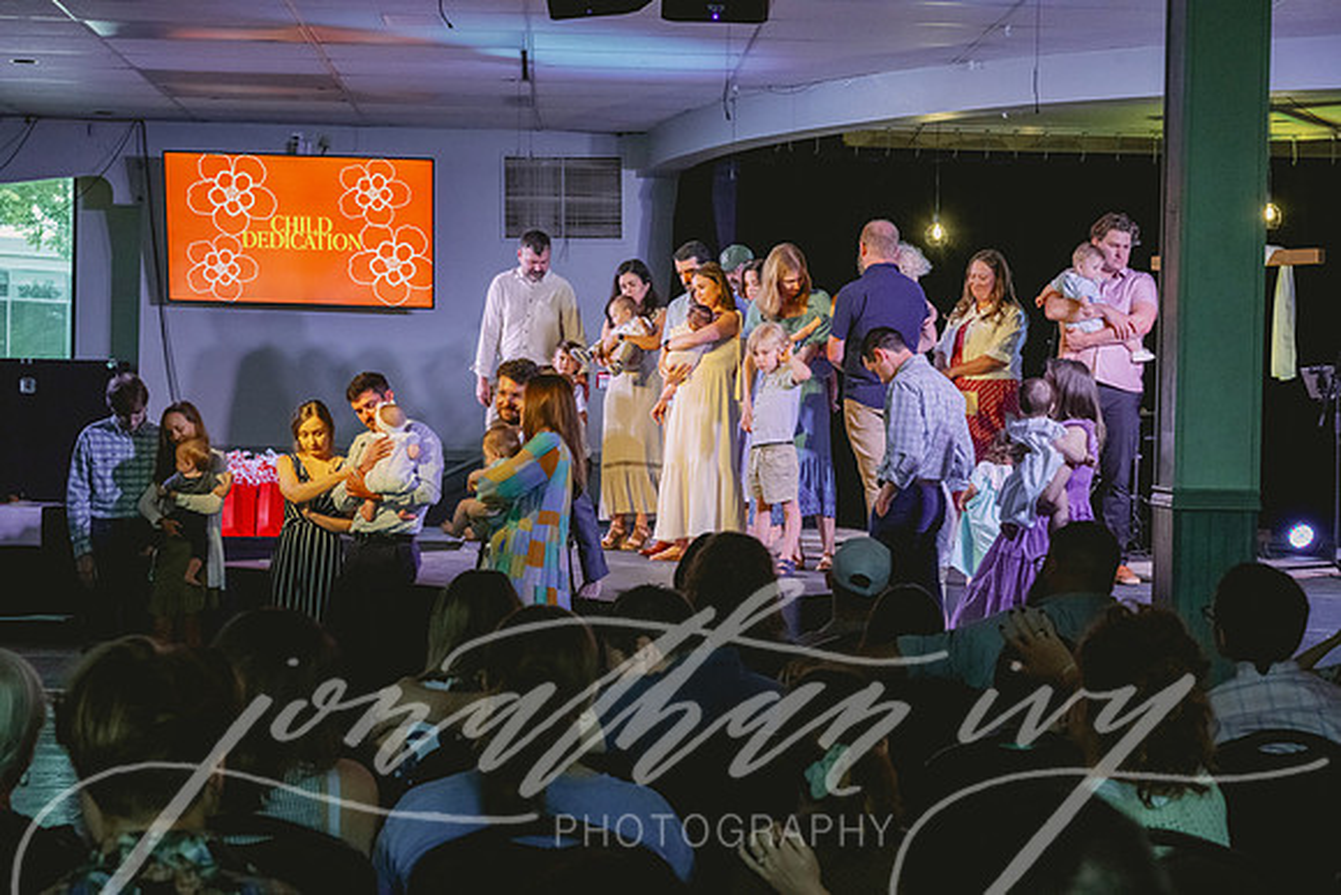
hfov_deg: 32.9
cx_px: 670
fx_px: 2273
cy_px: 448
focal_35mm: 61
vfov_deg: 22.3
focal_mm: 61
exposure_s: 1/160
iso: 5000
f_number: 8
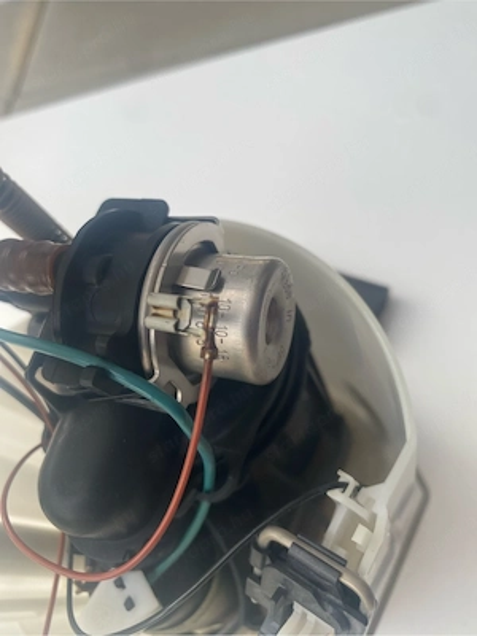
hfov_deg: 54.9
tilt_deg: -57.7
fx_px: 459
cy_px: 318
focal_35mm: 25
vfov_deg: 69.4
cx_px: 238
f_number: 1.8
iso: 32
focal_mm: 4.25
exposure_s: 1/264
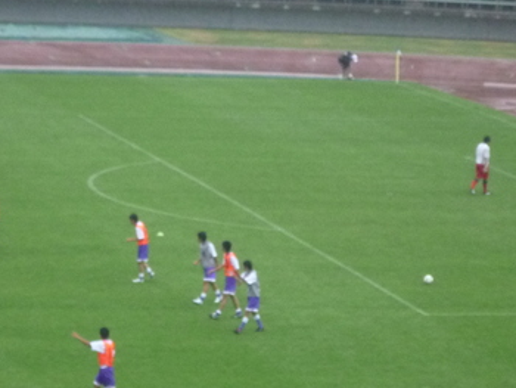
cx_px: 251
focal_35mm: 216
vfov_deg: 6.9
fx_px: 3222
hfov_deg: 9.2
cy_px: 222
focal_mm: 17.6
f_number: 5.6
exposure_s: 1/250
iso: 400
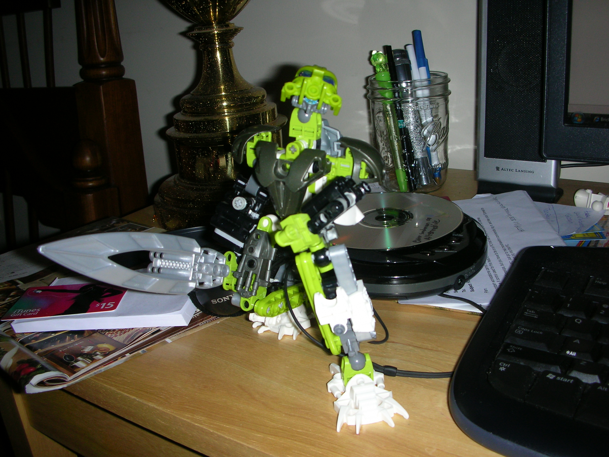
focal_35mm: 35
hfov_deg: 52.6
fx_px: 616
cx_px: 304
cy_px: 228
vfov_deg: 40.7
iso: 50
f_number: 3
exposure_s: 1/60.1
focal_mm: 5.8
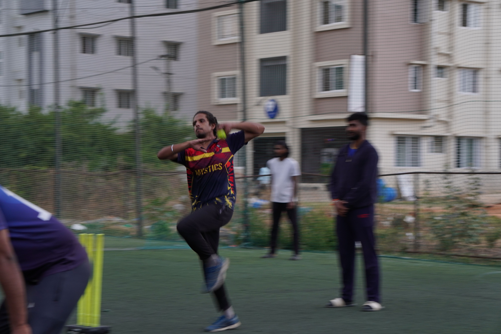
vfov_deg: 15.7
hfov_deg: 23.4
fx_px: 1211
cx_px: 250
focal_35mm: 87
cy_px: 167
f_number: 6.3
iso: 250
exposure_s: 1/40
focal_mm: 58
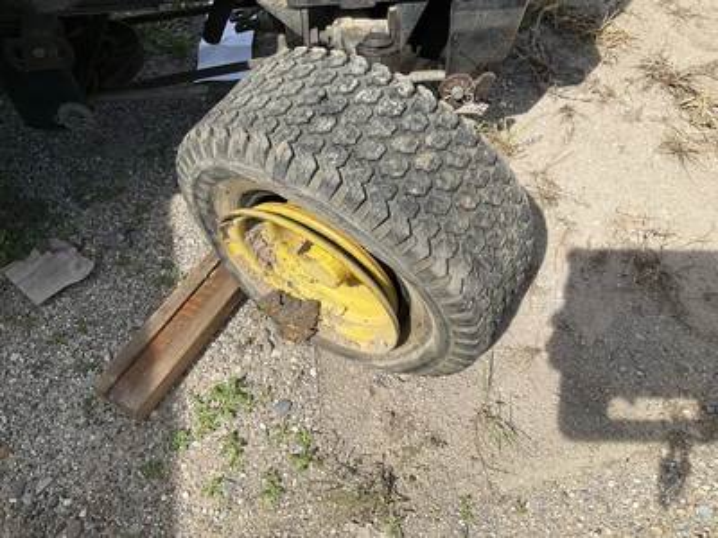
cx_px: 359
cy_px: 269
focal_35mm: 29
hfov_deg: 61.7
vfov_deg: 48.2
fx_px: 602
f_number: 1.8
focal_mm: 3
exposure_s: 1/1144
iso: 25
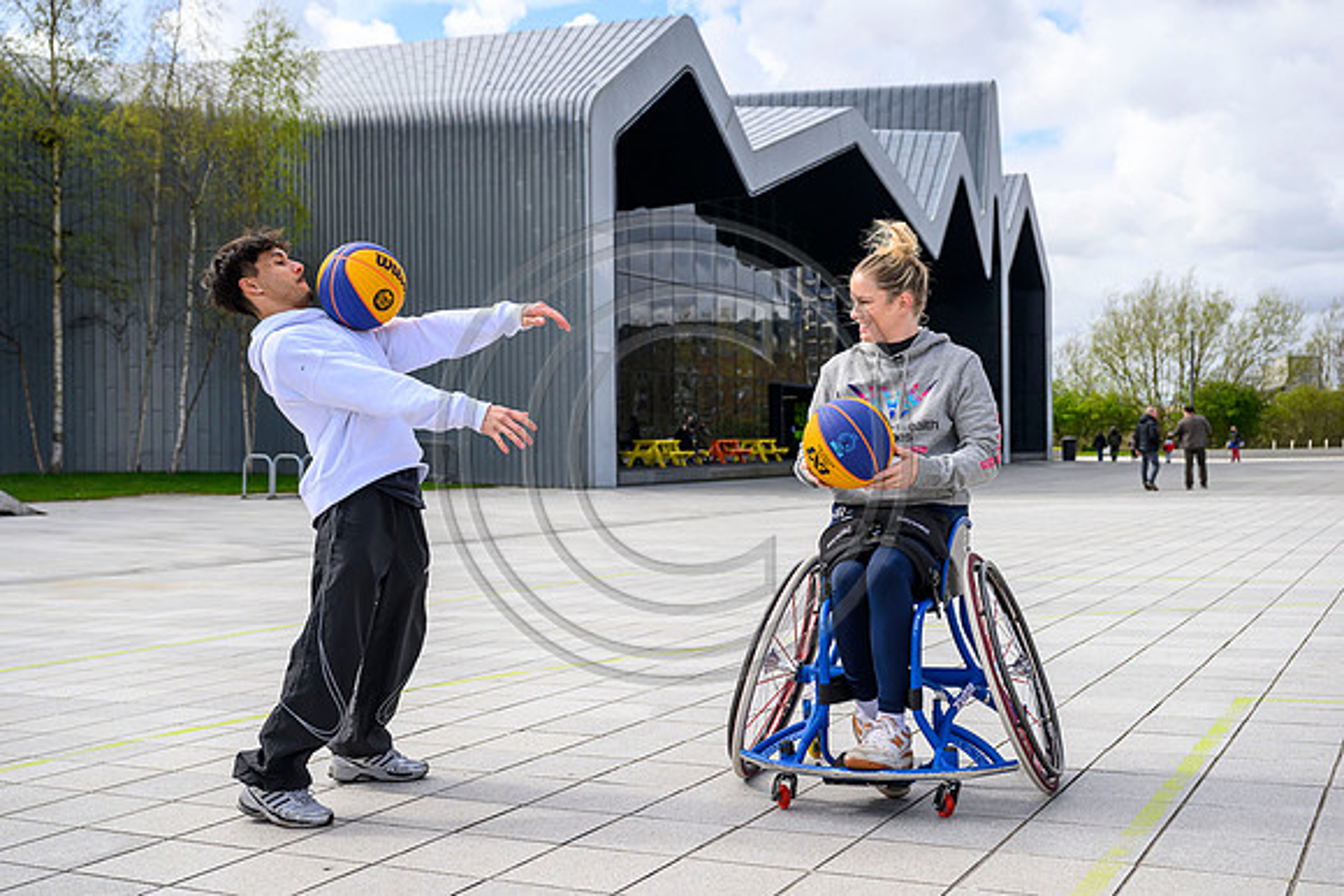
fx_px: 1494
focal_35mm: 40
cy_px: 448
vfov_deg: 33.4
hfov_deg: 48.4
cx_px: 672
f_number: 5
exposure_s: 1/2000
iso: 500
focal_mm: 40
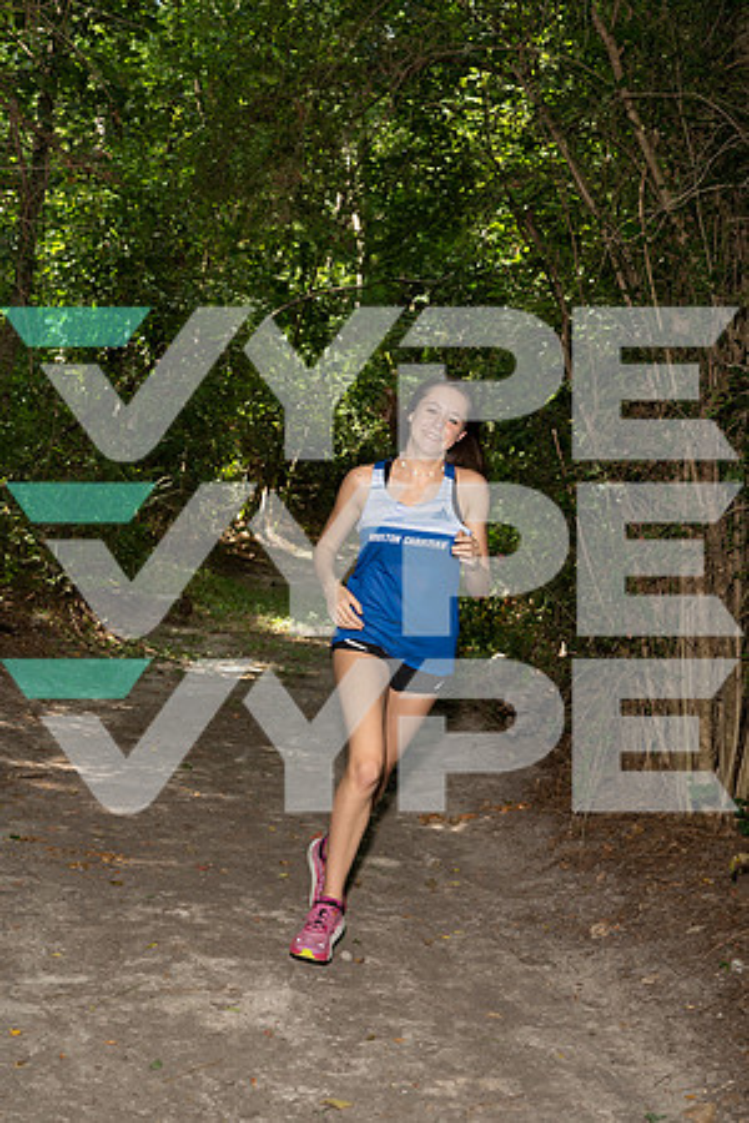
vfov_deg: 39.6
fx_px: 1560
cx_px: 374
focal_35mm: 50
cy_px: 562
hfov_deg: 27.0
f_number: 8
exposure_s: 1/250
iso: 800
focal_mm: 50
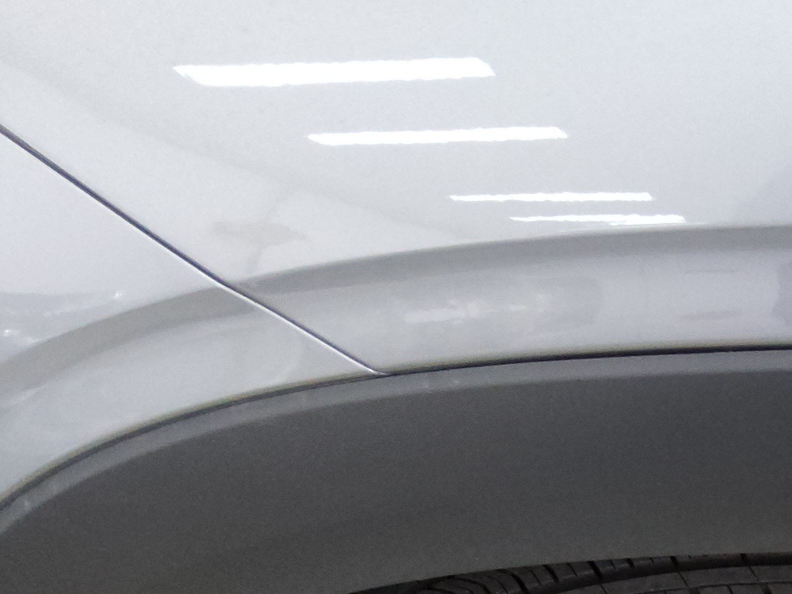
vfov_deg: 20.7
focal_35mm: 65
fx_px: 1487
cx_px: 904
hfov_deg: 27.0
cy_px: 765
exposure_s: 1/120
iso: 160
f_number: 2
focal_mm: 3.08
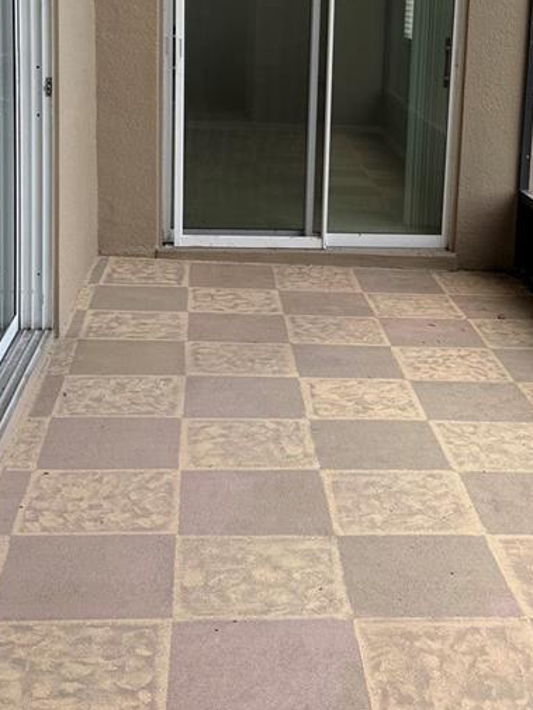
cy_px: 209
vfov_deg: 33.3
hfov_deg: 25.5
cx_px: 371
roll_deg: -3.3
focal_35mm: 57
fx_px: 1170
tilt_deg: -8.5
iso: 64
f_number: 1.78
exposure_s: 1/134
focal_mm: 6.76
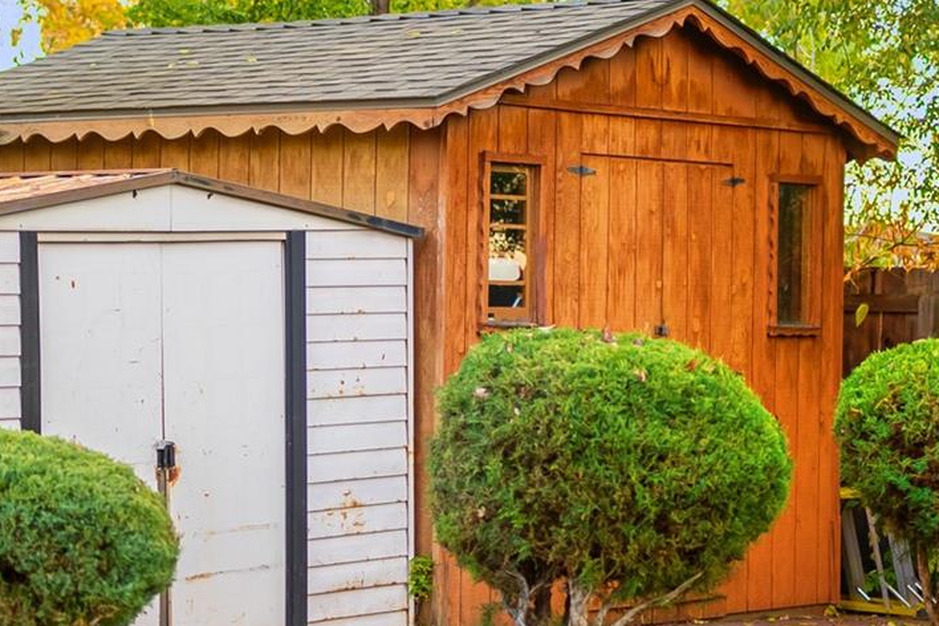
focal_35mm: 113
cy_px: 260
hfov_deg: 18.1
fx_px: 2947
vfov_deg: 12.1
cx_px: 334
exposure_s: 1/500
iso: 160
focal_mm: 50
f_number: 1.4
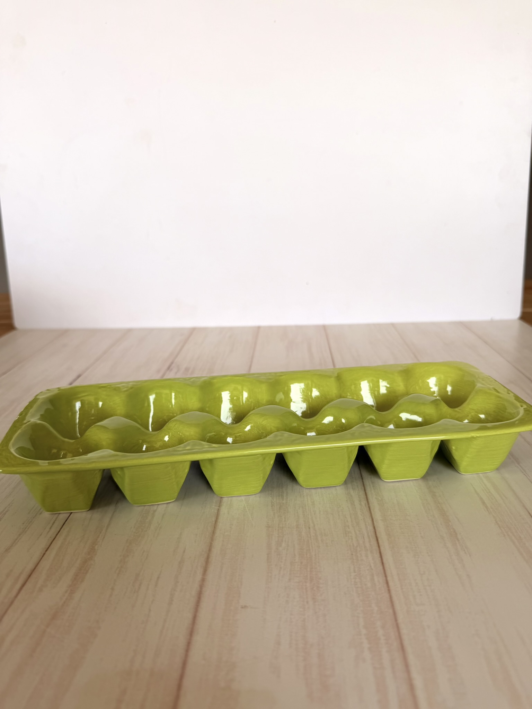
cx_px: 266
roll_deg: +1.7
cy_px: 354
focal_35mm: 24
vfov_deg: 71.6
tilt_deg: -17.7
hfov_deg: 56.8
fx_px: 492
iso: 80
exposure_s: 1/735
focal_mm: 6.76
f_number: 1.78
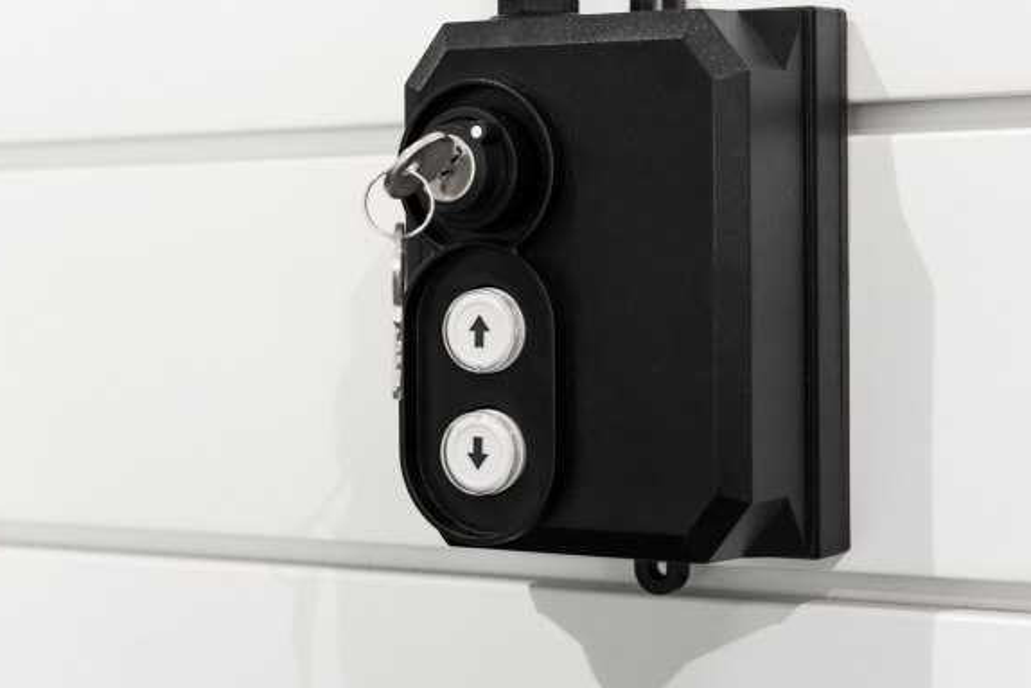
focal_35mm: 78
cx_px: 638
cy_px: 234
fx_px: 2234
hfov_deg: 25.9
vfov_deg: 17.5
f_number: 5.6
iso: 800
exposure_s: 1/100
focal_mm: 56
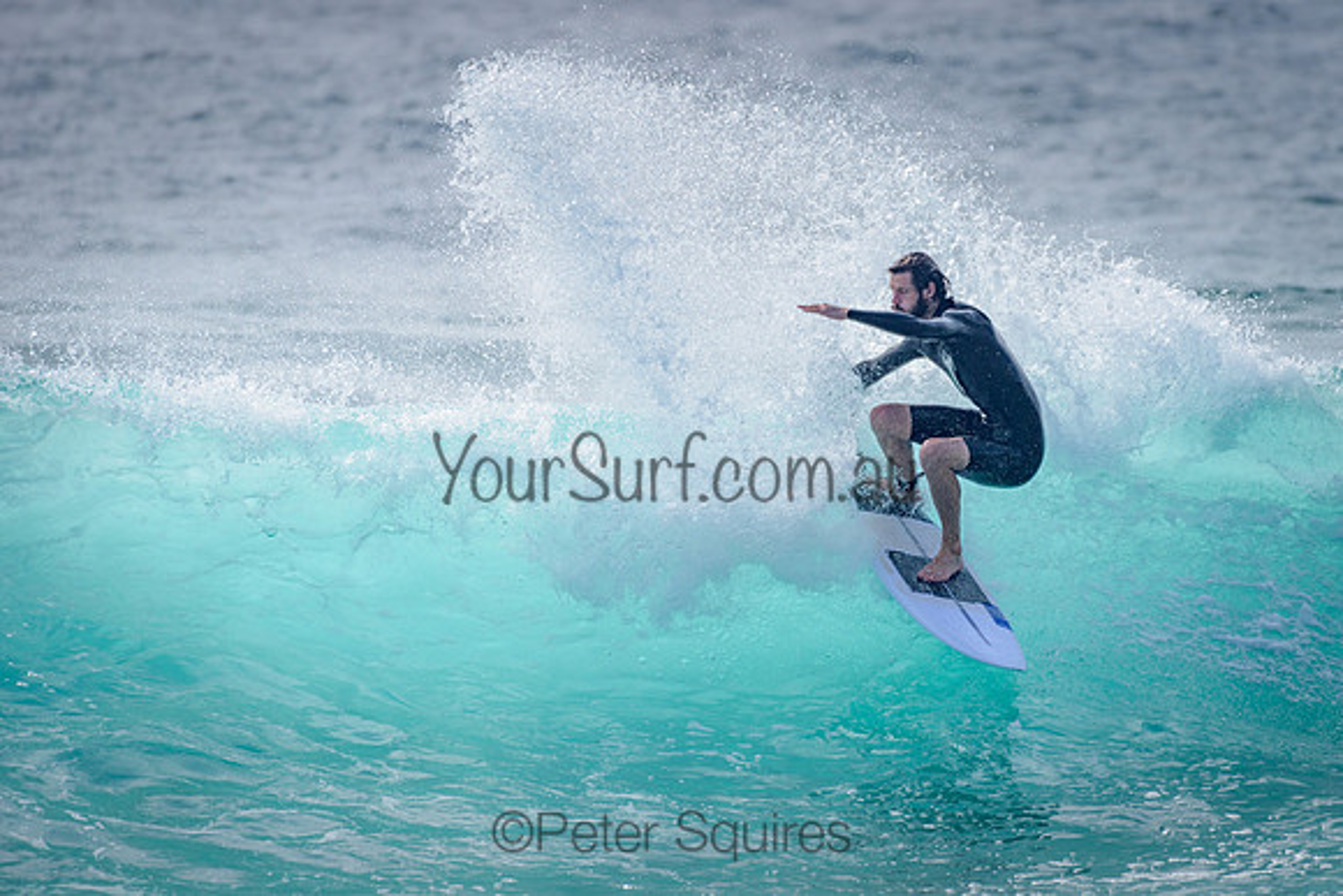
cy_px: 418
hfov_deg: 3.4
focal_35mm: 613
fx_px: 22872
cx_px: 819
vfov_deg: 2.2
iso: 140
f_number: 5.6
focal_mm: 500
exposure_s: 1/2000
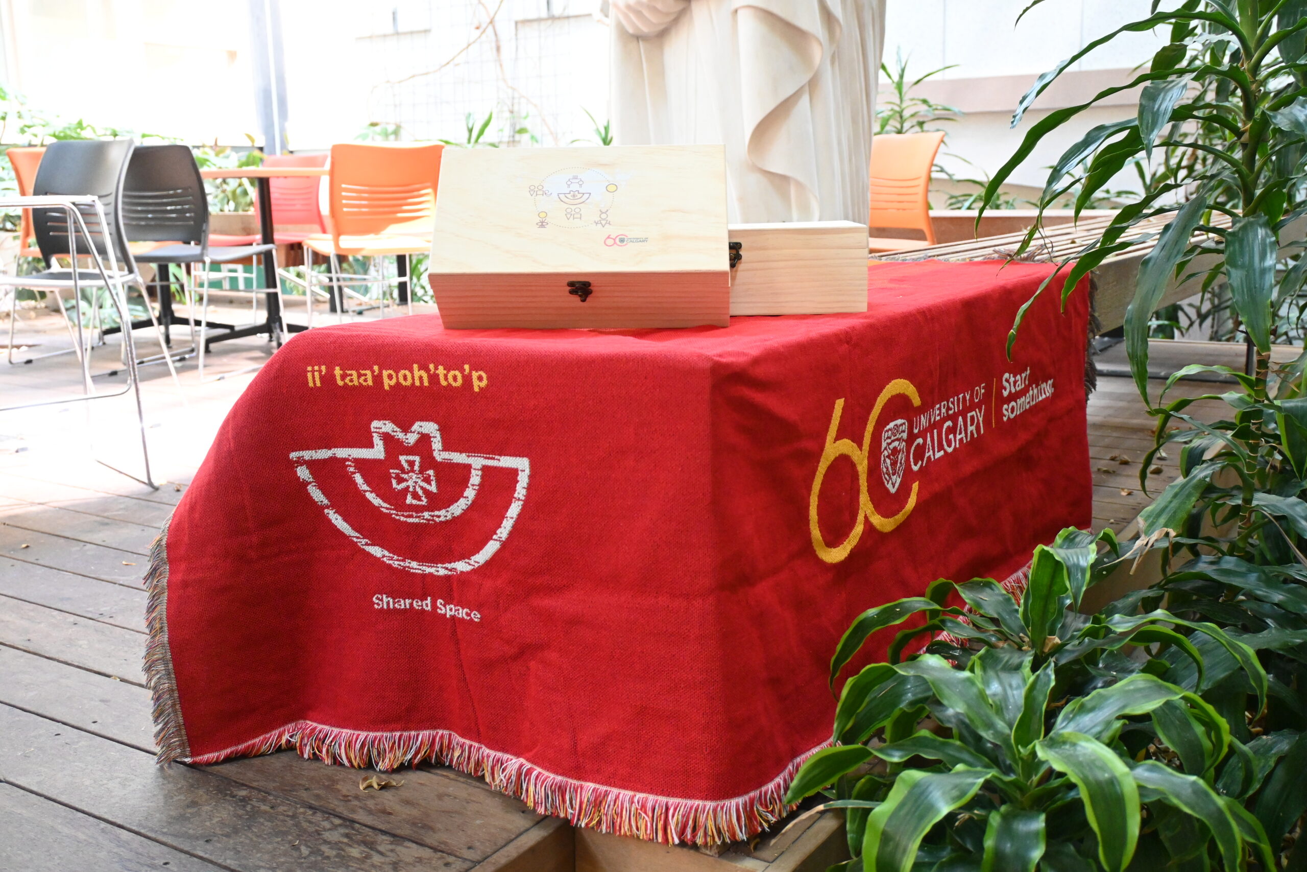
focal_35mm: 34
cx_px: 654
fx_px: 1253
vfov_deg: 38.4
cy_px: 436
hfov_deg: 55.1
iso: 3200
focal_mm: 23
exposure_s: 1/100
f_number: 4.2
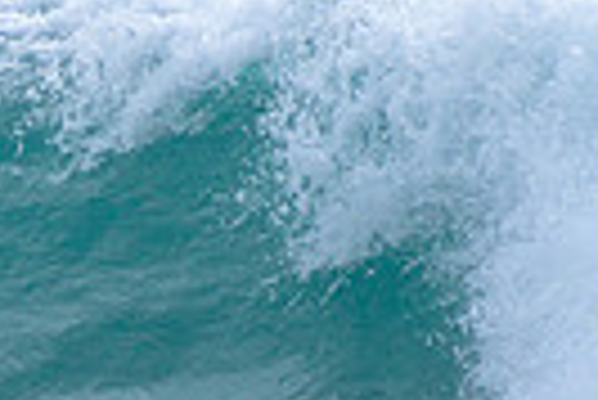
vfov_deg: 0.6
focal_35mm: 2402
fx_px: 39943
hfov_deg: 0.9
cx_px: -321
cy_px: 187
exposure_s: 1/2000
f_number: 5.6
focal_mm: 400
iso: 200
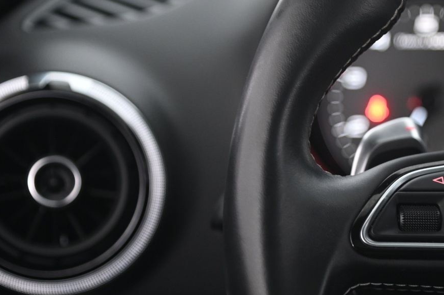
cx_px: 353
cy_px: 190
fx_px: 2107
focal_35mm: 171
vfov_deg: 8.0
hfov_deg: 12.0
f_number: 4
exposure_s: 1/15
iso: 2000
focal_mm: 92
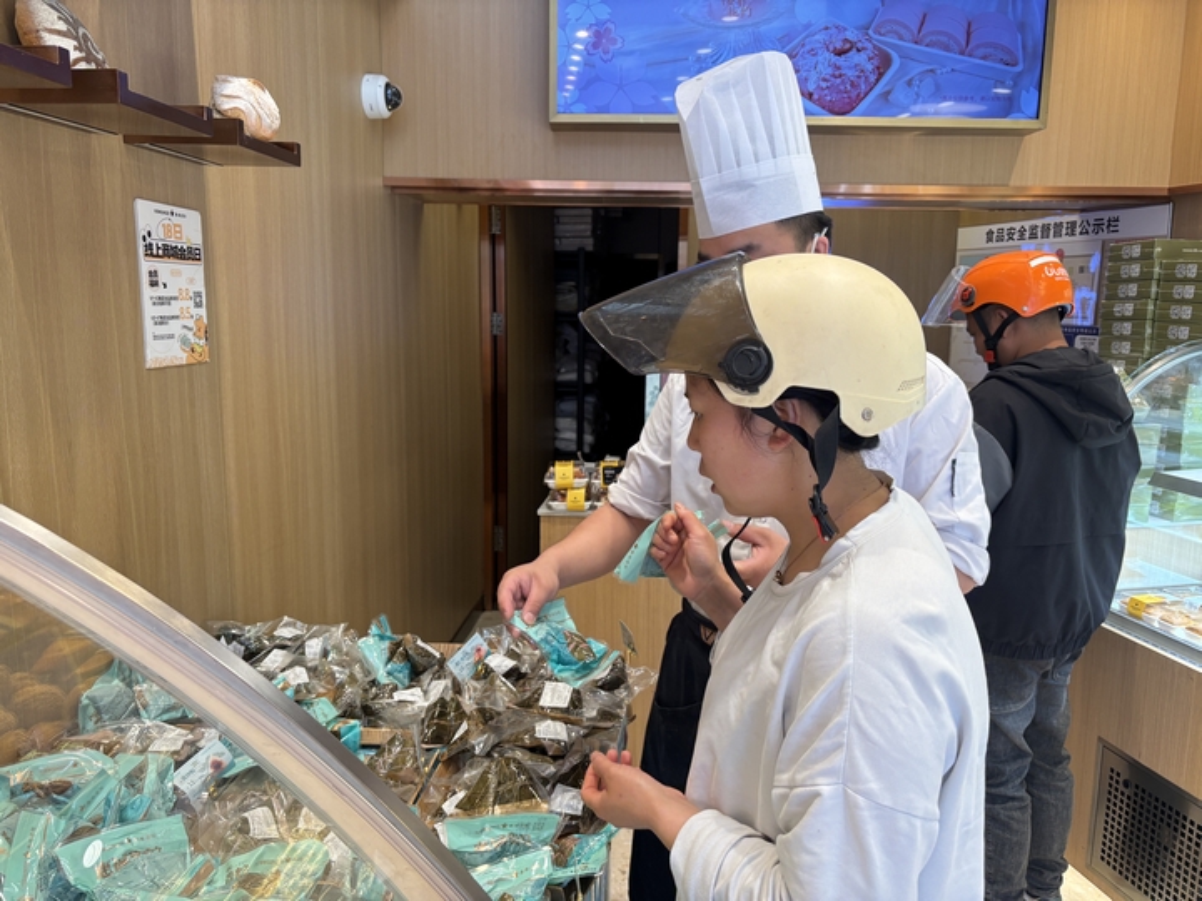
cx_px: 601
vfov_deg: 53.1
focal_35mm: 26
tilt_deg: -8.8
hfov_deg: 67.3
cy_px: 450
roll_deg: -1.1
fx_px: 903
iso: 64
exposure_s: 1/145
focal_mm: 5.96
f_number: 1.6
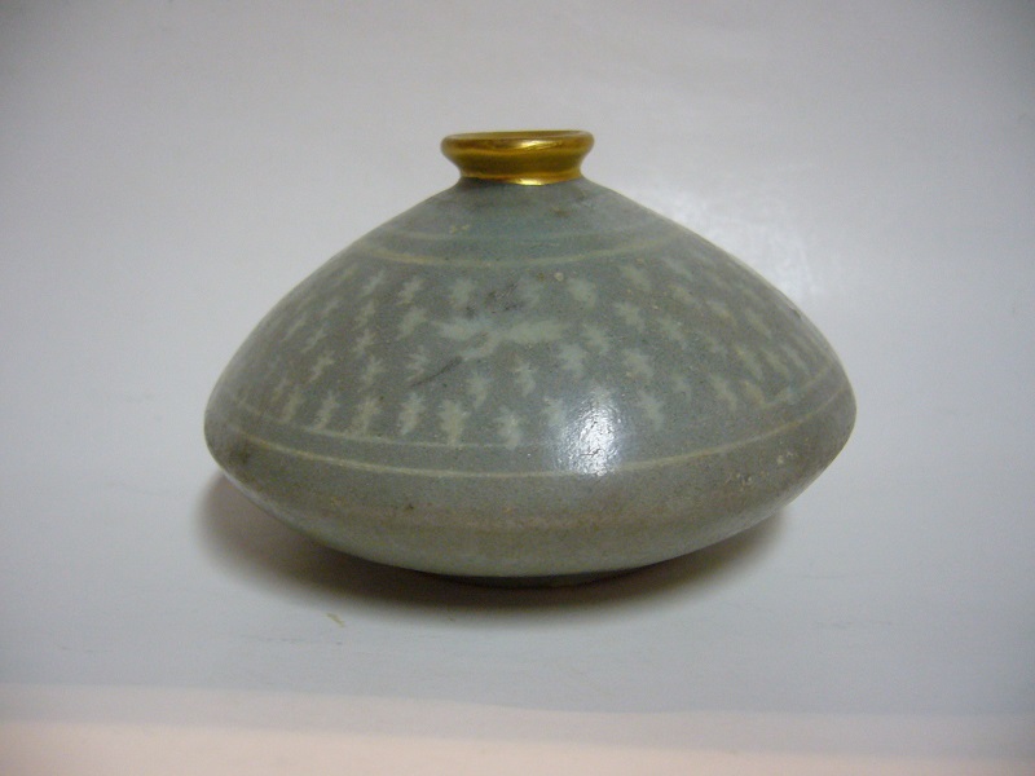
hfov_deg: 52.6
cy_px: 388
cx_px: 518
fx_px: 1046
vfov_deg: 40.7
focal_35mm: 35
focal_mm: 5.8
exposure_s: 1/13
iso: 200
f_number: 2.8
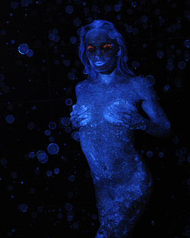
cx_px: 111
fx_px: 514
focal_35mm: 73
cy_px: 105
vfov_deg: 26.1
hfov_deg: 20.9
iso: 800
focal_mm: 50
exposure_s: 1/125
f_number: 4
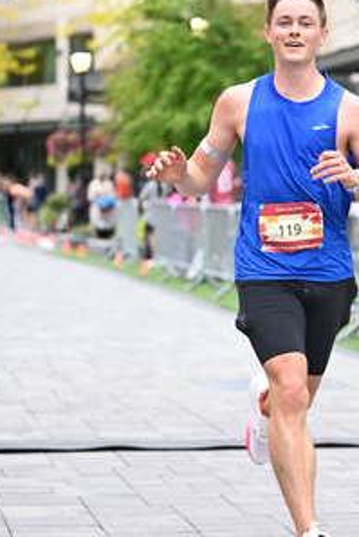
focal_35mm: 146
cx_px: 320
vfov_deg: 14.0
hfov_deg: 9.4
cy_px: 196
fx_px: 2181
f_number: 2.8
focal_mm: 79
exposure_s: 1/800
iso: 1600
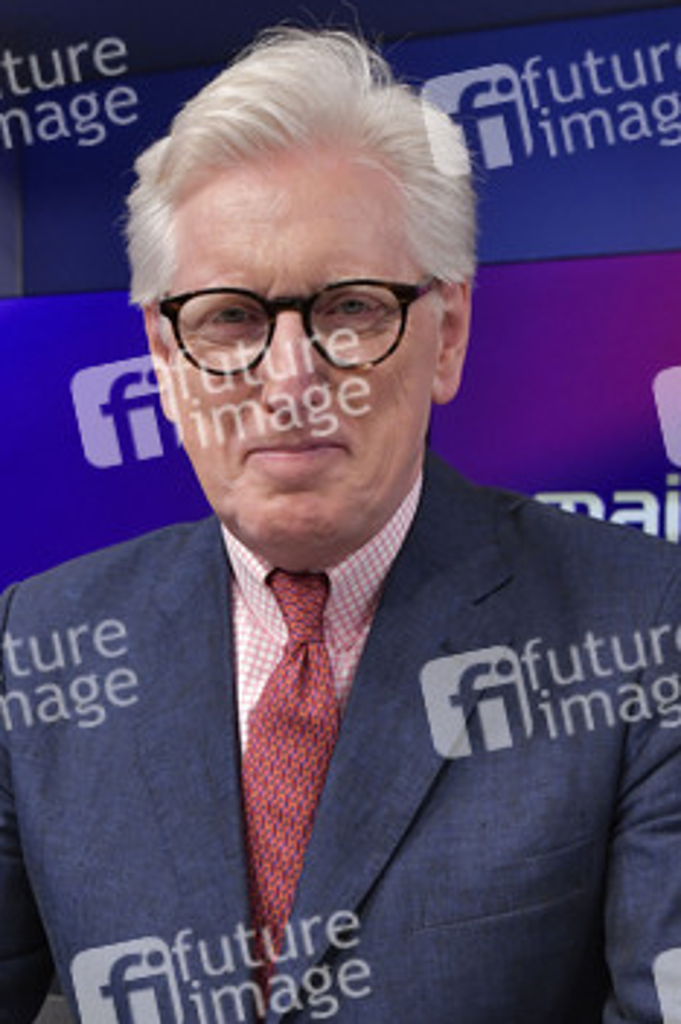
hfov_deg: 39.9
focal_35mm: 33
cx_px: 306
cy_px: 544
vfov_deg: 57.2
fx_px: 938
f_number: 6.3
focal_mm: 29
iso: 2500
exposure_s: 1/200
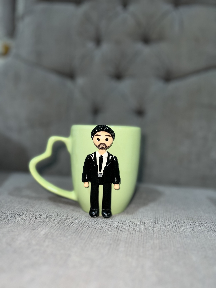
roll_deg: -2.2
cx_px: 108
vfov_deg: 67.3
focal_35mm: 26
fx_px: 216
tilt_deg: -12.7
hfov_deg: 53.1
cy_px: 144
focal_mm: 5.7
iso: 32
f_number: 1.5
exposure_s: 1/75
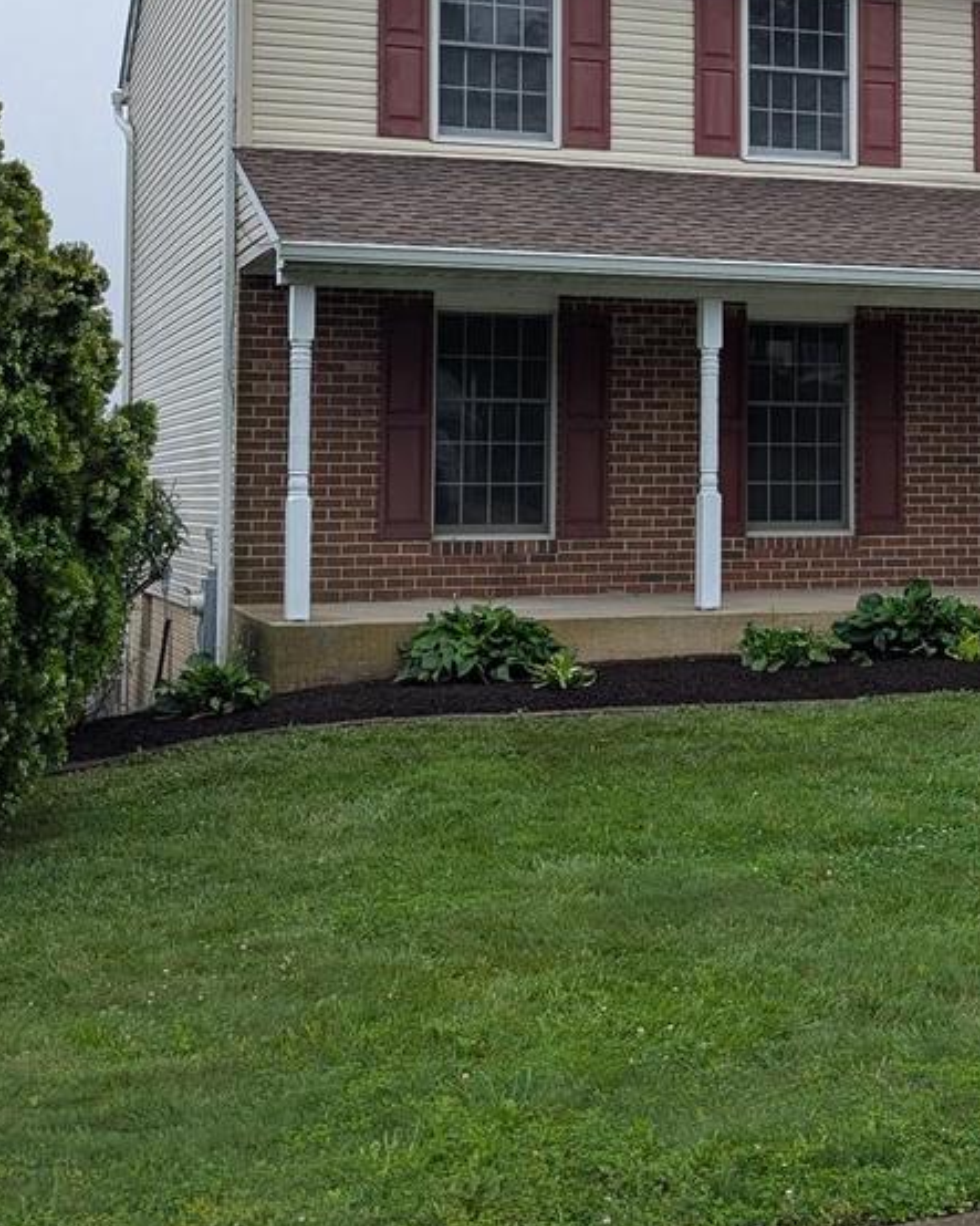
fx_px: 2212
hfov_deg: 24.3
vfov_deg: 30.6
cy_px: 359
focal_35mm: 61
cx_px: 872
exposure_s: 1/1770
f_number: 1.85
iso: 49
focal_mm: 6.81
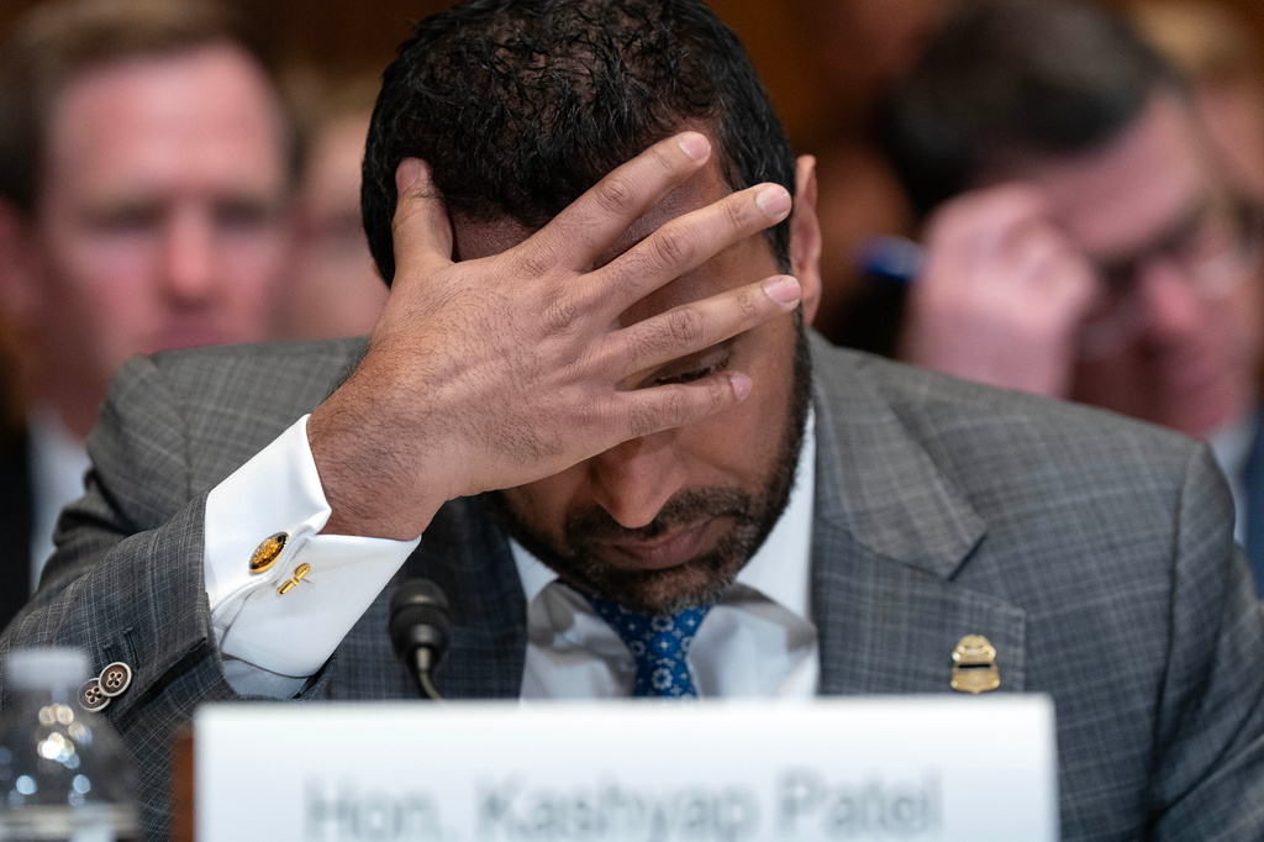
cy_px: 421
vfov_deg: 6.9
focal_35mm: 200
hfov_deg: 10.3
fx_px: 7020
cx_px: 632
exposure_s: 1/320
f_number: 3.5
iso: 2500
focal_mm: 200
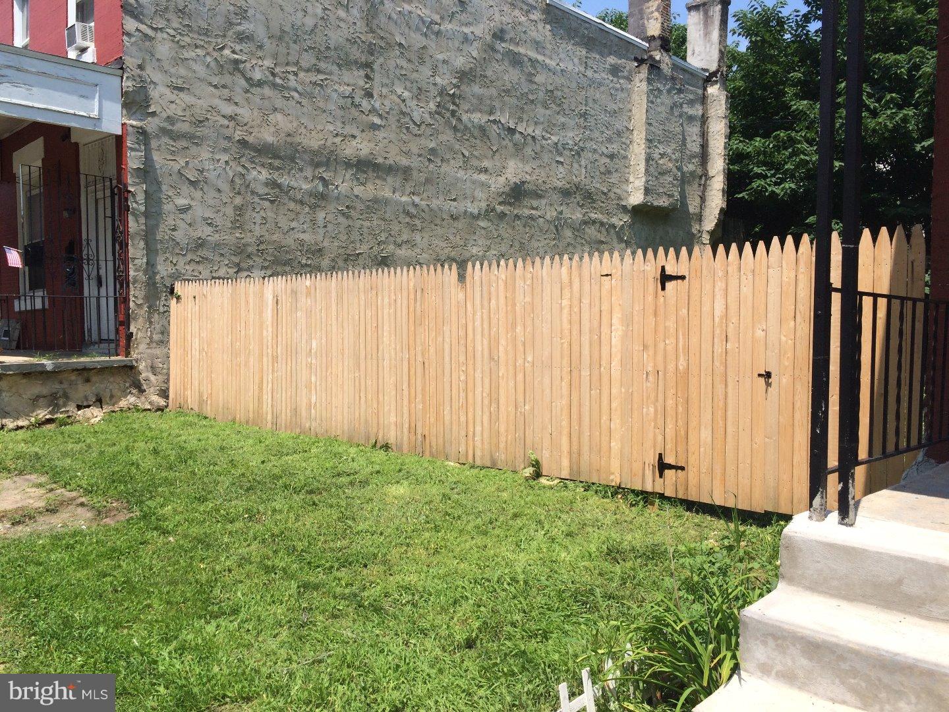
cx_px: 474
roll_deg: -0.5
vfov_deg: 48.2
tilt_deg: -1.4
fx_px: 795
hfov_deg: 61.7
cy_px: 356
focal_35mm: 29
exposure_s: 1/1953
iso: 32
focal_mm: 4.15
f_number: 2.2
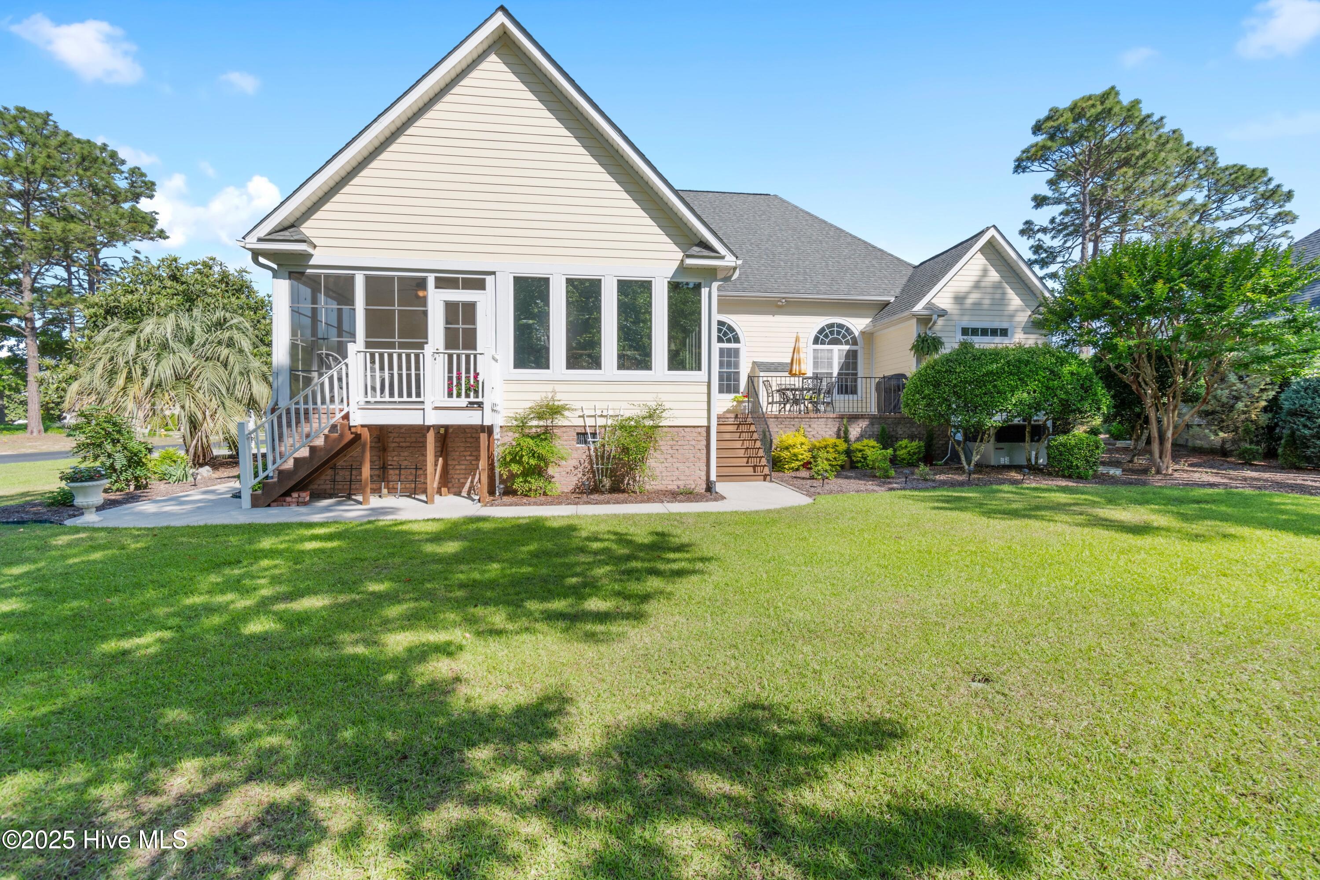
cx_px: 660
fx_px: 550
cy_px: 440
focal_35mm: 15
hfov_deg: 100.4
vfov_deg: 77.3
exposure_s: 1/160
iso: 100
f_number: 6.3
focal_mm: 10
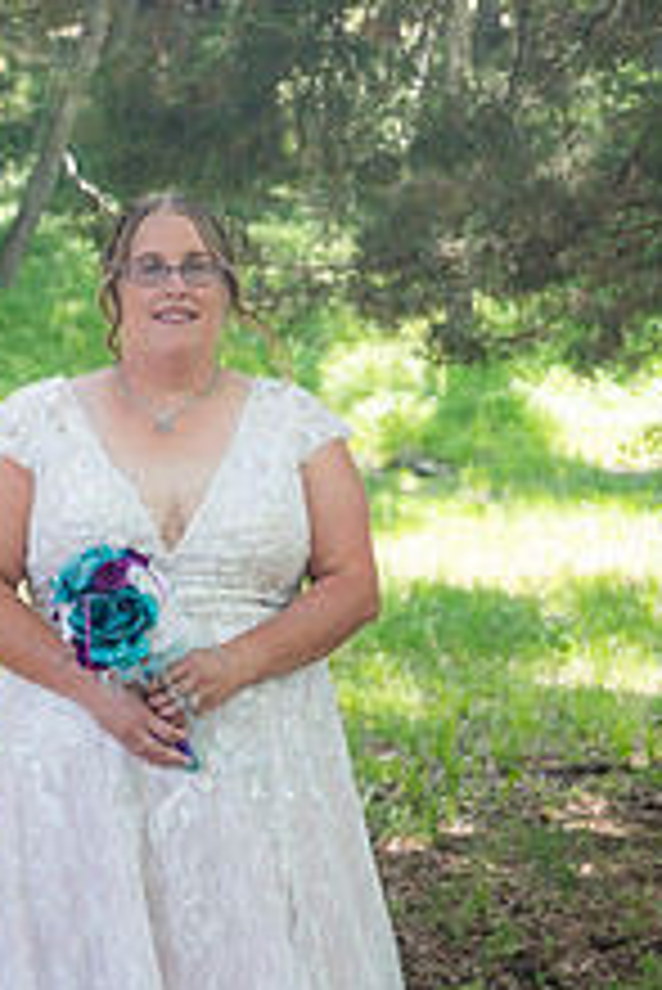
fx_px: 2368
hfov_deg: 15.8
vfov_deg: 23.6
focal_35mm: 86
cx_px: 140
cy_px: 616
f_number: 4
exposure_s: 1/160
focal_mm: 42
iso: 200
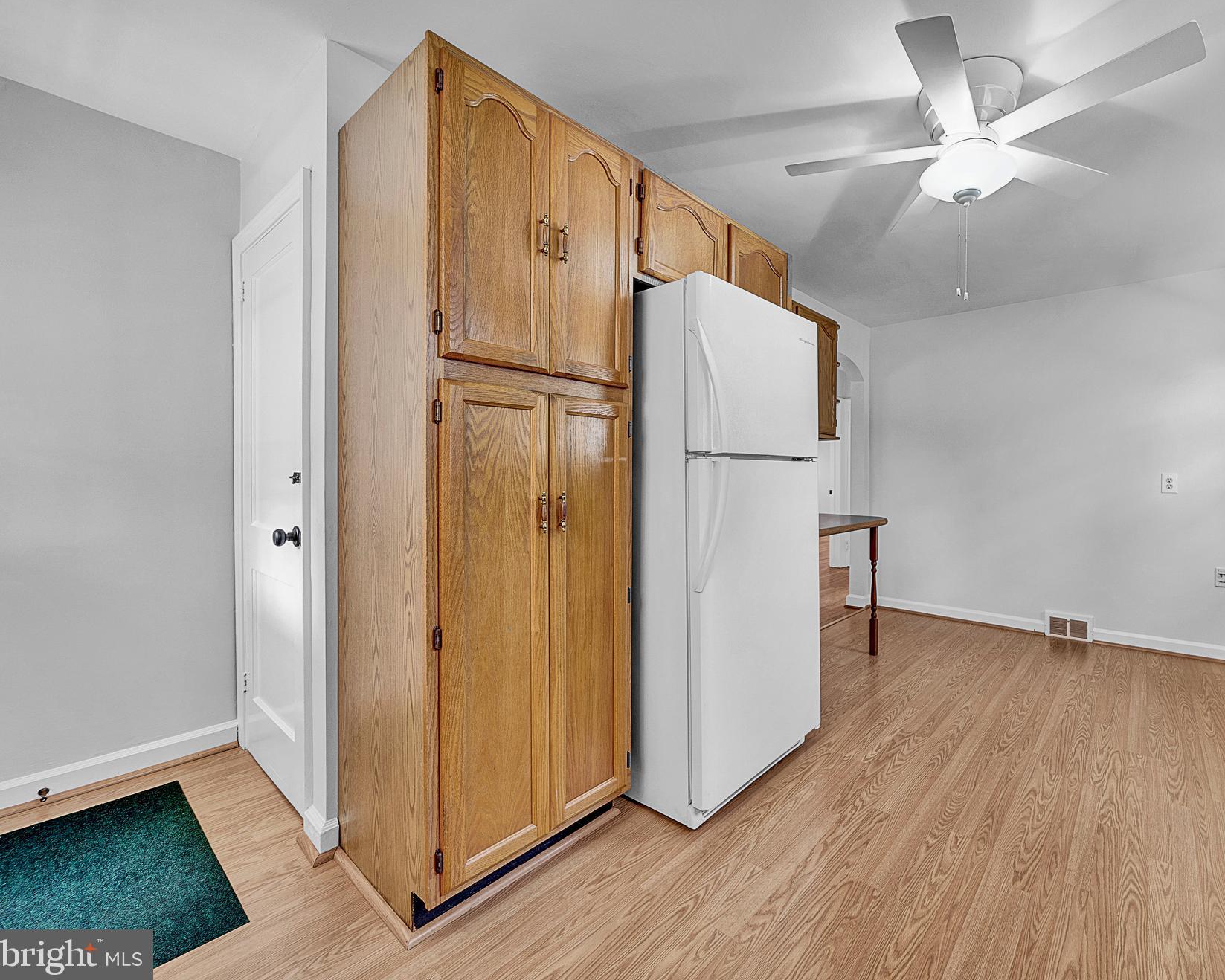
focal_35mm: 14
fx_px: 508
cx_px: 750
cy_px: 476
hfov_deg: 99.0
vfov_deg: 88.0
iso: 200
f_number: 8
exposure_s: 1/5
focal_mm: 12
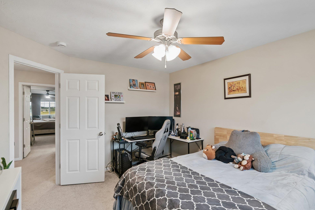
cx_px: 164
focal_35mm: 17
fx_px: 149
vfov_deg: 70.4
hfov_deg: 93.2
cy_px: 108
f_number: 6.3
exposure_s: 1/4
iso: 400
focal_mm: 16
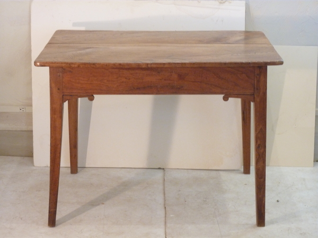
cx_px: 159
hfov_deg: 23.6
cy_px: 119
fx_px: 762
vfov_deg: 17.8
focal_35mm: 83
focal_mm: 13.7
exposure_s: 1/8
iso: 400
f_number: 4.2
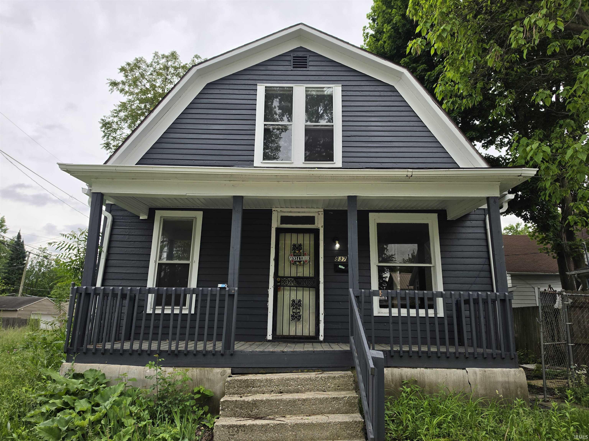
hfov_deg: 73.9
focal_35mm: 23
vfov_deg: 58.9
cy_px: 220
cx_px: 294
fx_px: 391
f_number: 1.4
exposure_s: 1/5151
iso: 64
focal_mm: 6.5
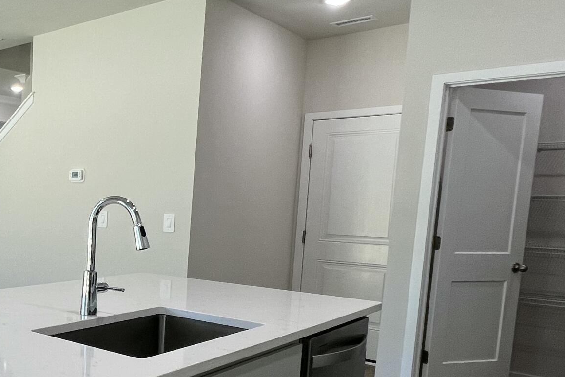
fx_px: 549
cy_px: 263
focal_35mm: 35
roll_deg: -1.8
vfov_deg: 37.3
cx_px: -24
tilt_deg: -5.4
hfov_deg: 44.5
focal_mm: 1.57
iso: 80
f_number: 1.8
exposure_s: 1/120
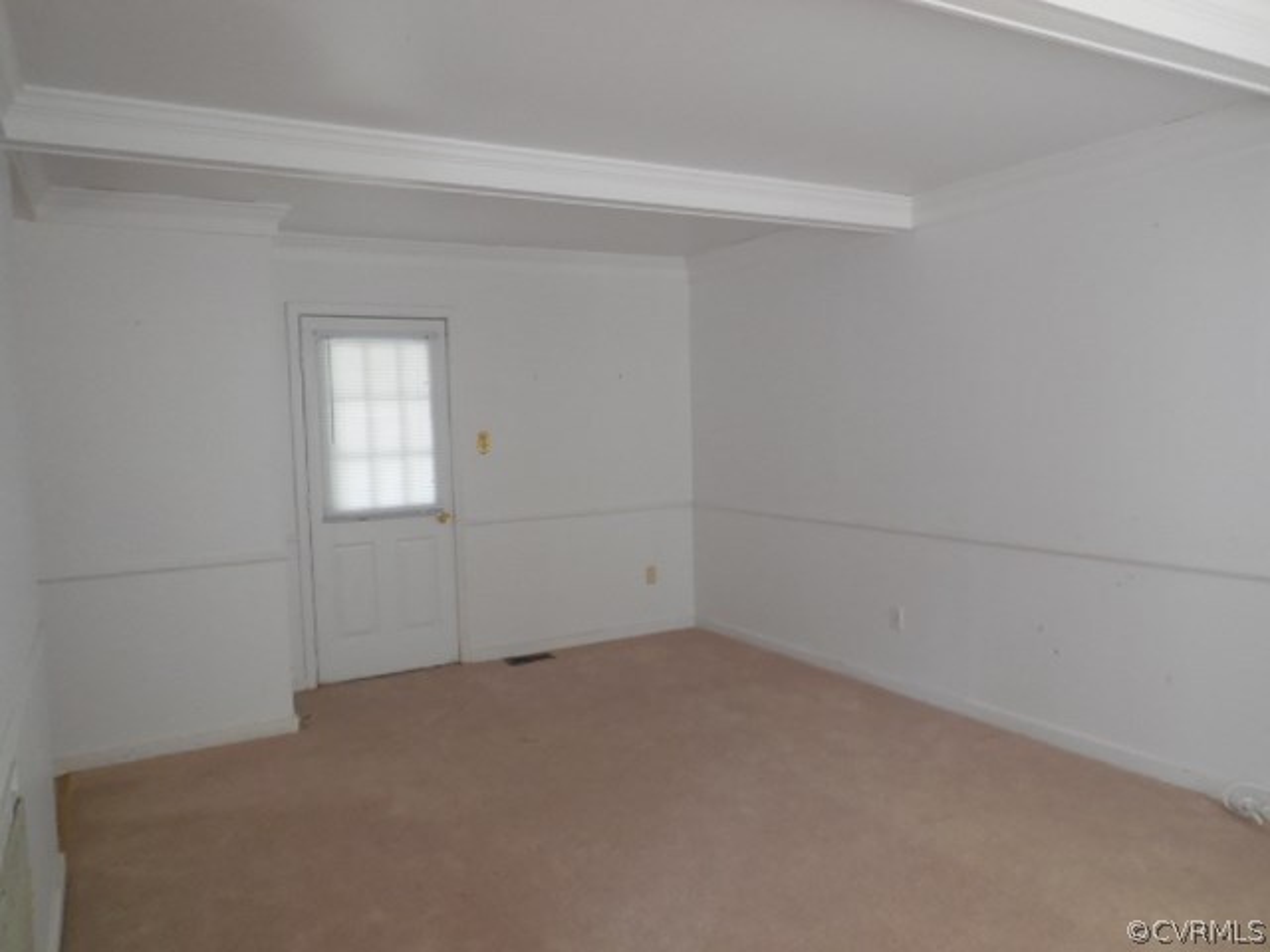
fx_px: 917
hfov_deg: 69.4
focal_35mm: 25
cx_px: 635
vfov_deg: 54.9
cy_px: 476
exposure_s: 1/30
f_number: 3.1
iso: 400
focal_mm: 4.5
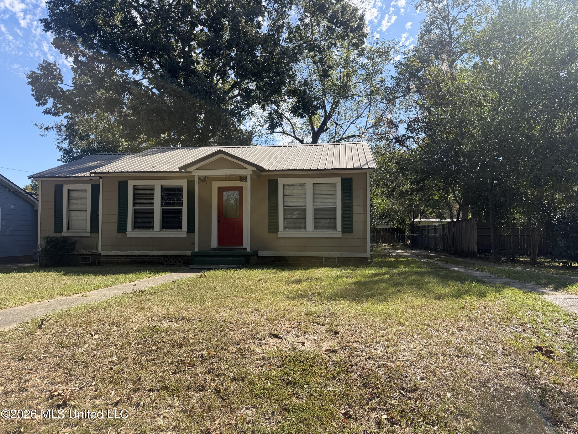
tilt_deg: +1.4
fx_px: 401
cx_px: 289
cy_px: 217
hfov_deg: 71.6
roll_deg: -0.1
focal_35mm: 24
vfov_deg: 56.8
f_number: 1.78
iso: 80
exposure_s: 1/2611
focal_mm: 6.76
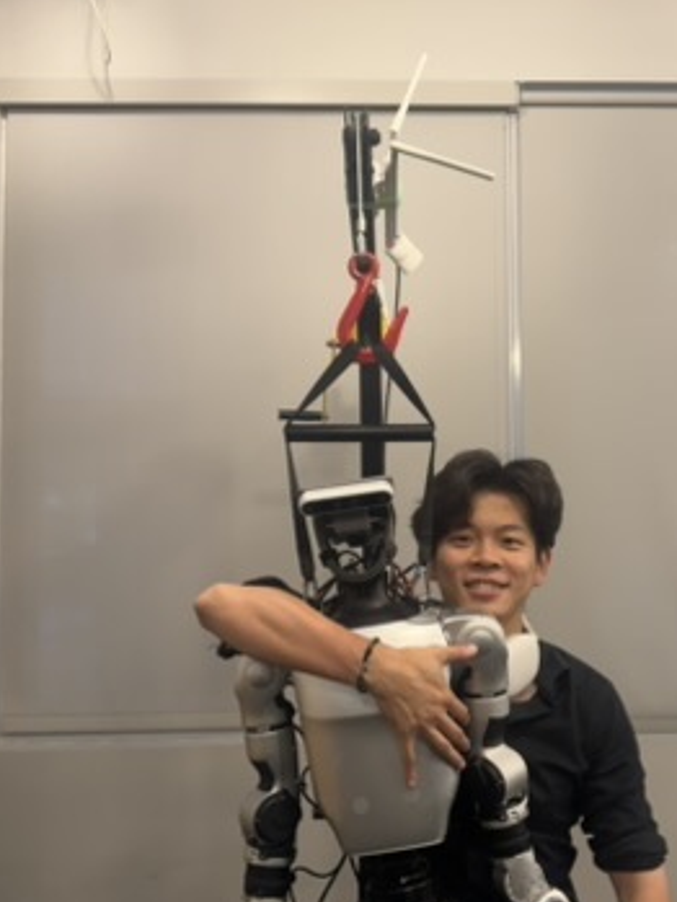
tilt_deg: +4.4
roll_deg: +0.6
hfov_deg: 42.3
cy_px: 483
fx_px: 860
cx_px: 457
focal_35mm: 33
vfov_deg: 55.3
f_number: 1.78
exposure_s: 1/60
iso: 400
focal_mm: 6.76
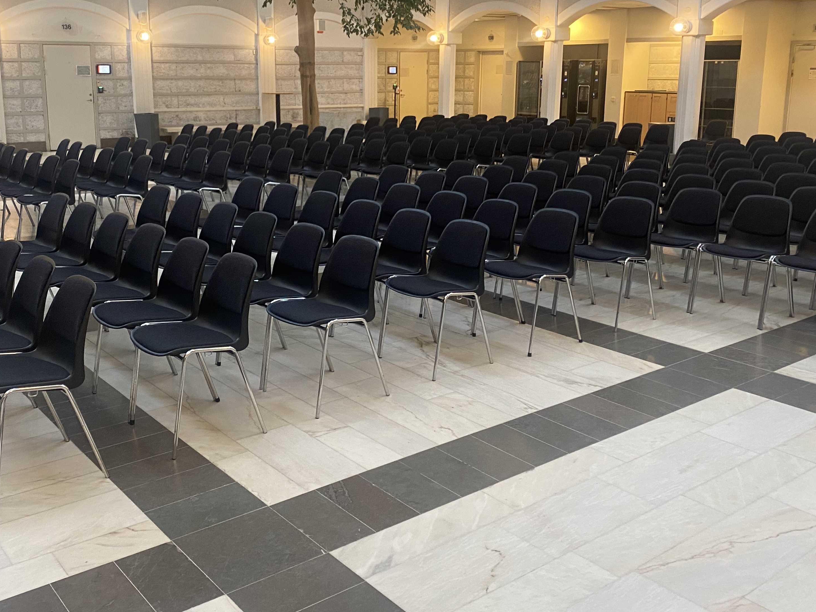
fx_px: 849
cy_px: 252
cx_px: 352
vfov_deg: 39.5
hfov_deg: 51.2
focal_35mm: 36
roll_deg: -0.5
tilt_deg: -11.0
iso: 200
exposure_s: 1/50
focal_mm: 4.25
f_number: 1.8
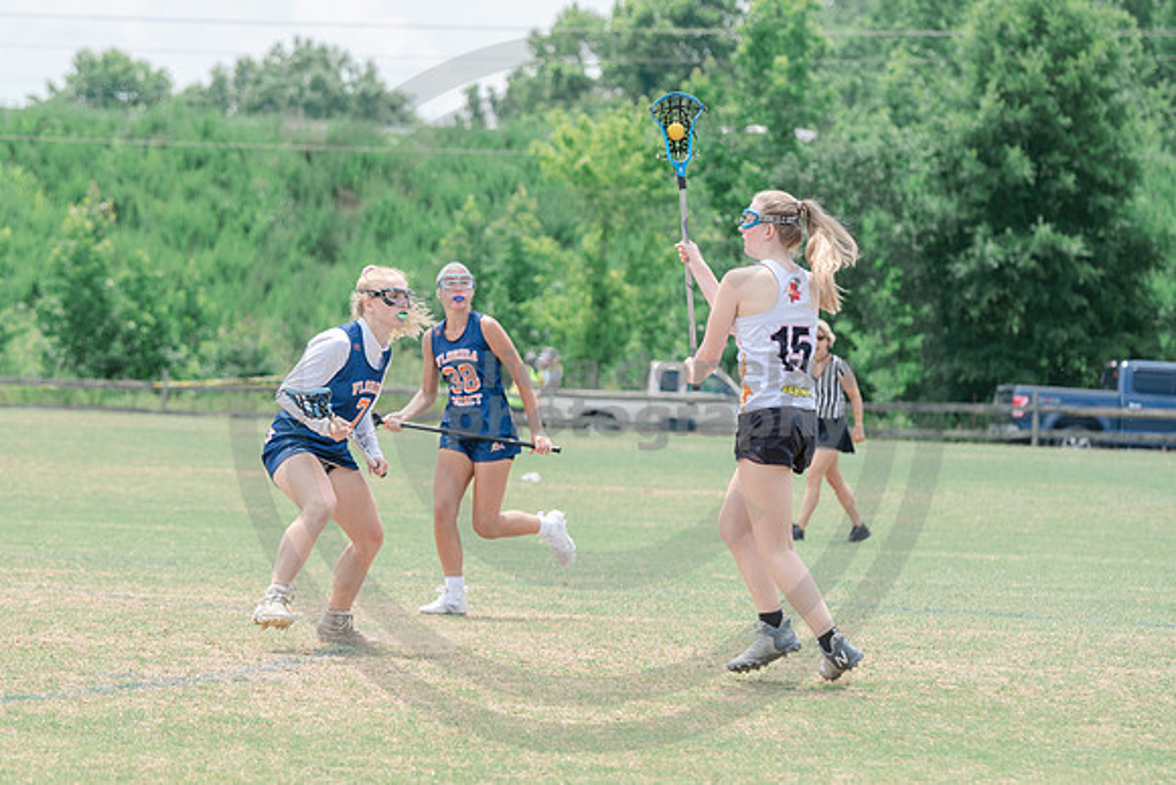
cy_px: 508
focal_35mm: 228
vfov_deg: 6.0
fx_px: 7443
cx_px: 305
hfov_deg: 9.0
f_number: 4.5
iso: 250
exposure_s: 1/1250
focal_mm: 135
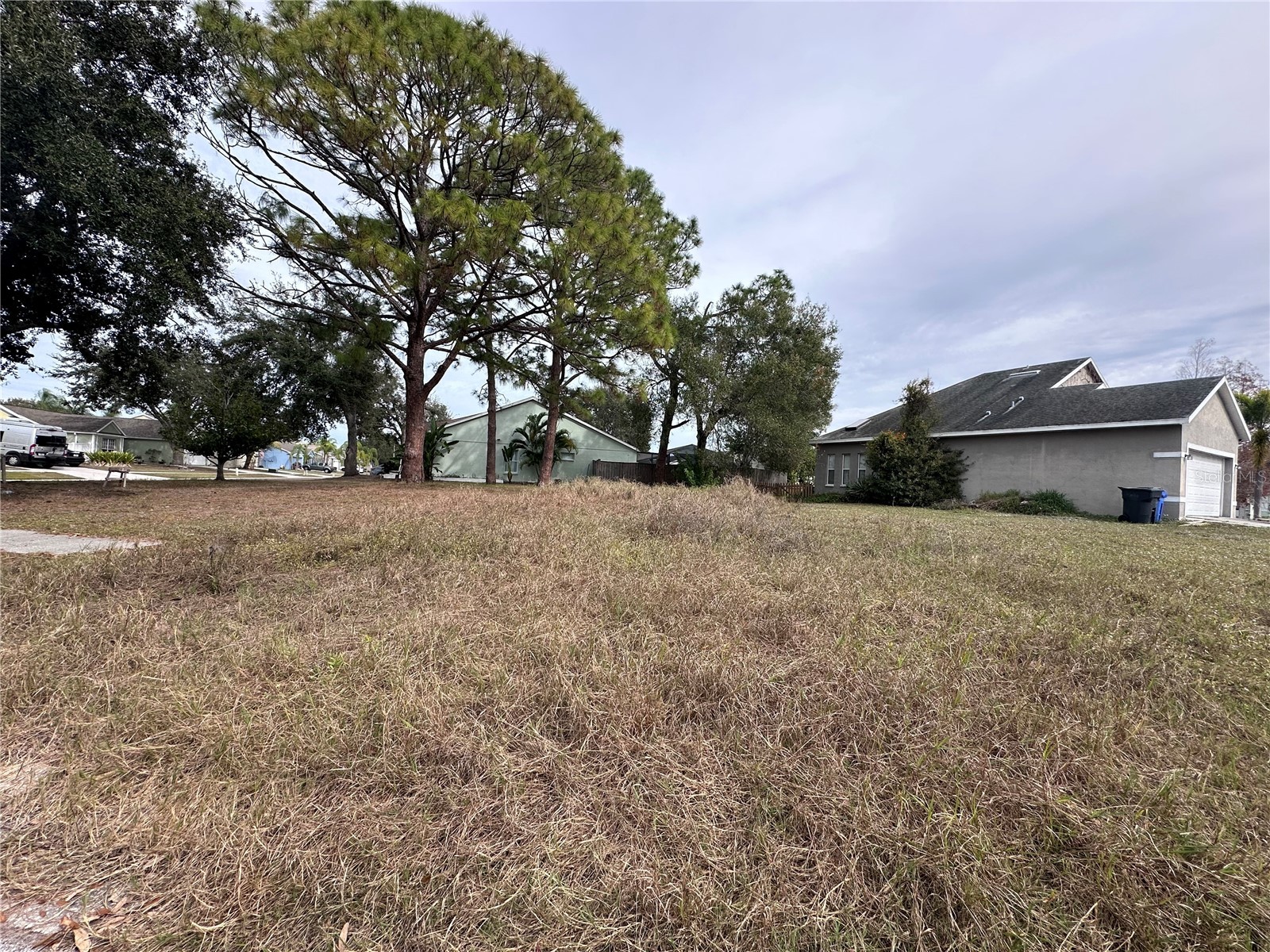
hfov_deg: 102.1
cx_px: 635
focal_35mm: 14
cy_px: 476
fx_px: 514
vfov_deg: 85.7
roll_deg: -2.4
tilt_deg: +0.1
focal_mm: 2.22
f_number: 2.2
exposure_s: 1/1159
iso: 40
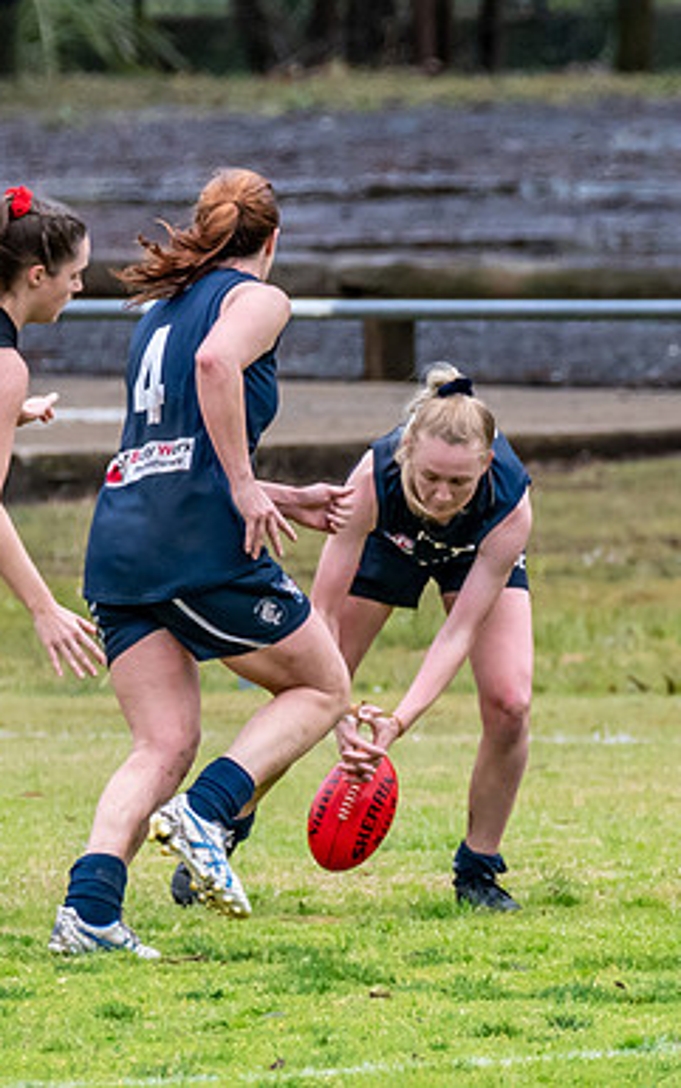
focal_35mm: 1522
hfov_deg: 0.9
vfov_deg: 1.4
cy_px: 719
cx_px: 369
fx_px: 45145
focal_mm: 420
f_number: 7.1
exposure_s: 1/1600
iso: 1250
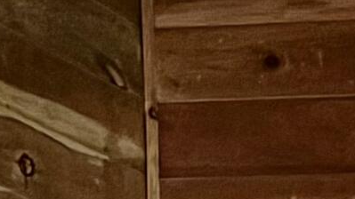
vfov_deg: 4.8
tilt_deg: -5.2
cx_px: 1141
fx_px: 2004
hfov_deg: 8.2
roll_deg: +0.0
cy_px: 956
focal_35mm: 213
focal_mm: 5.96
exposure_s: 1/23
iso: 1000
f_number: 1.6
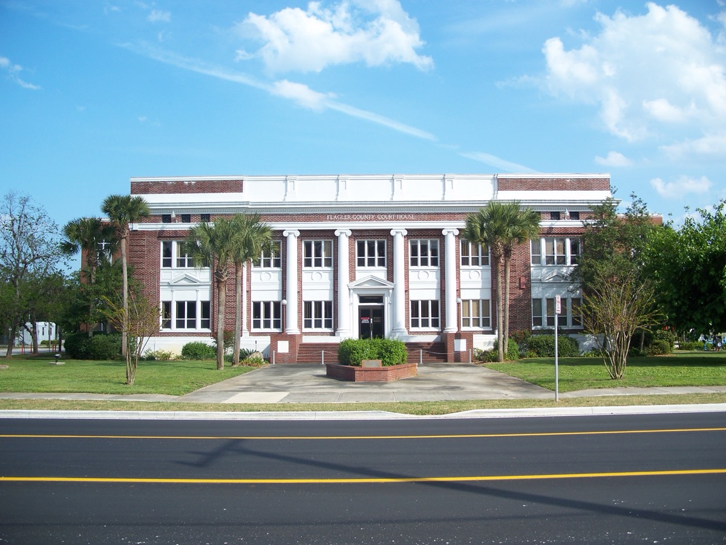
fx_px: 776
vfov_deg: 38.7
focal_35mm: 37
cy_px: 272
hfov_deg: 50.1
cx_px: 363
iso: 64
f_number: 2.8
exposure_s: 1/640
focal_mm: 7.8
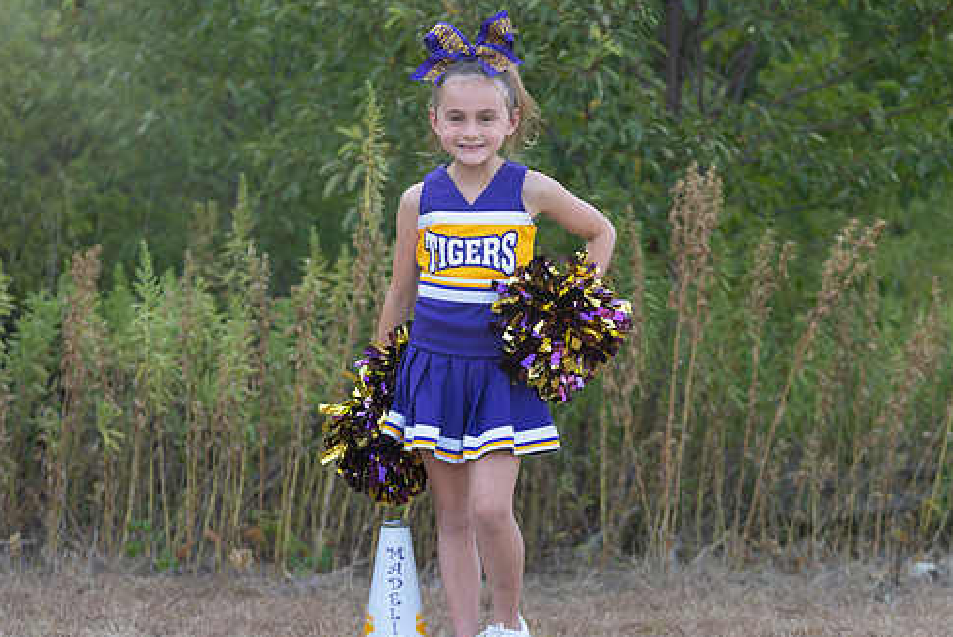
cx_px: 482
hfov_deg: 21.4
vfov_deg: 14.4
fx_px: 2516
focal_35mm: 95
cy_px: 341
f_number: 2.8
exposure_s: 1/320
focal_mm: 80
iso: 200
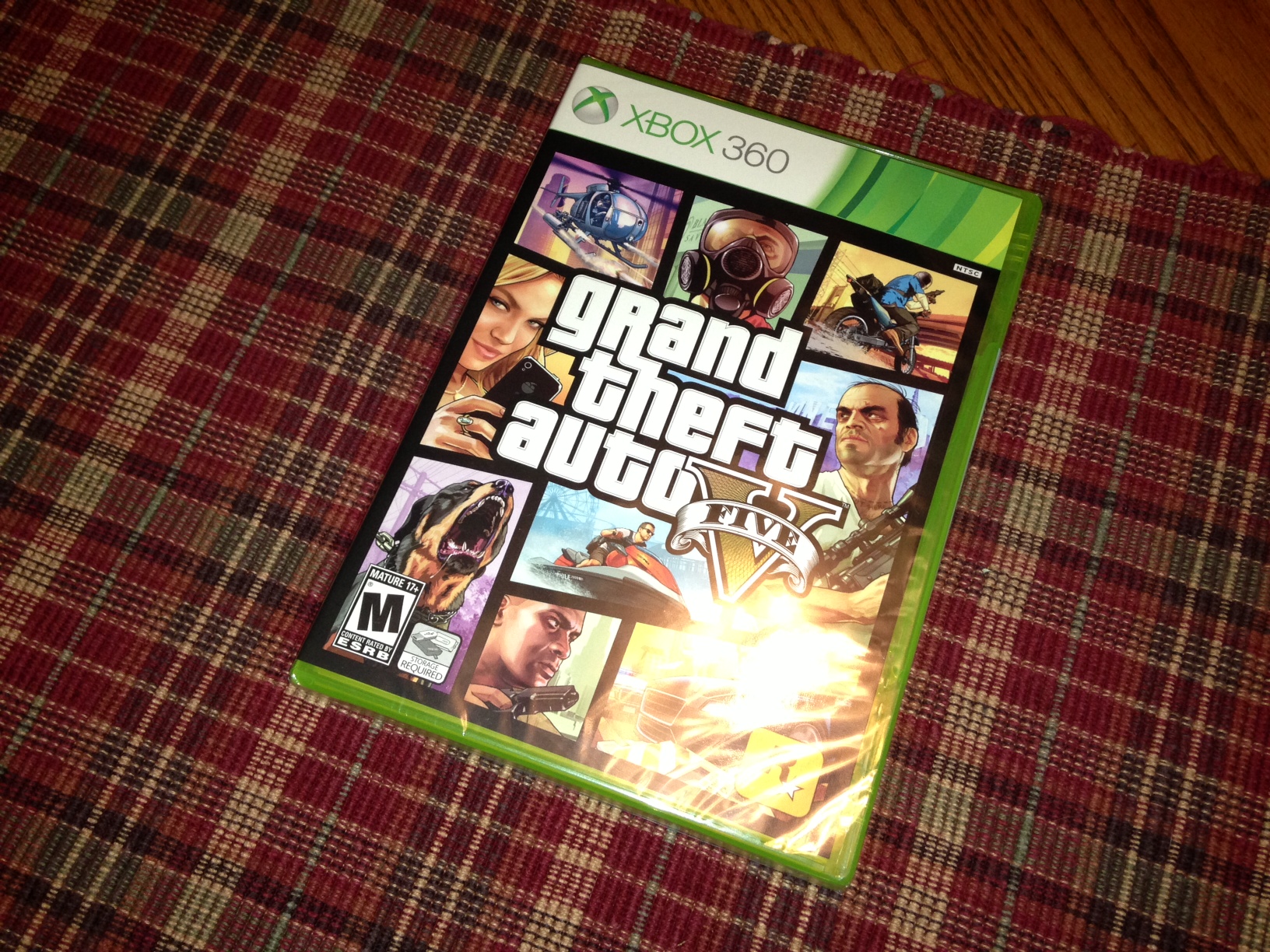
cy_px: 476
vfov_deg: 42.9
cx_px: 635
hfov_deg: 55.4
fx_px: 1211
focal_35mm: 33
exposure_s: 1/60
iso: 160
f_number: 2.4
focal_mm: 4.13
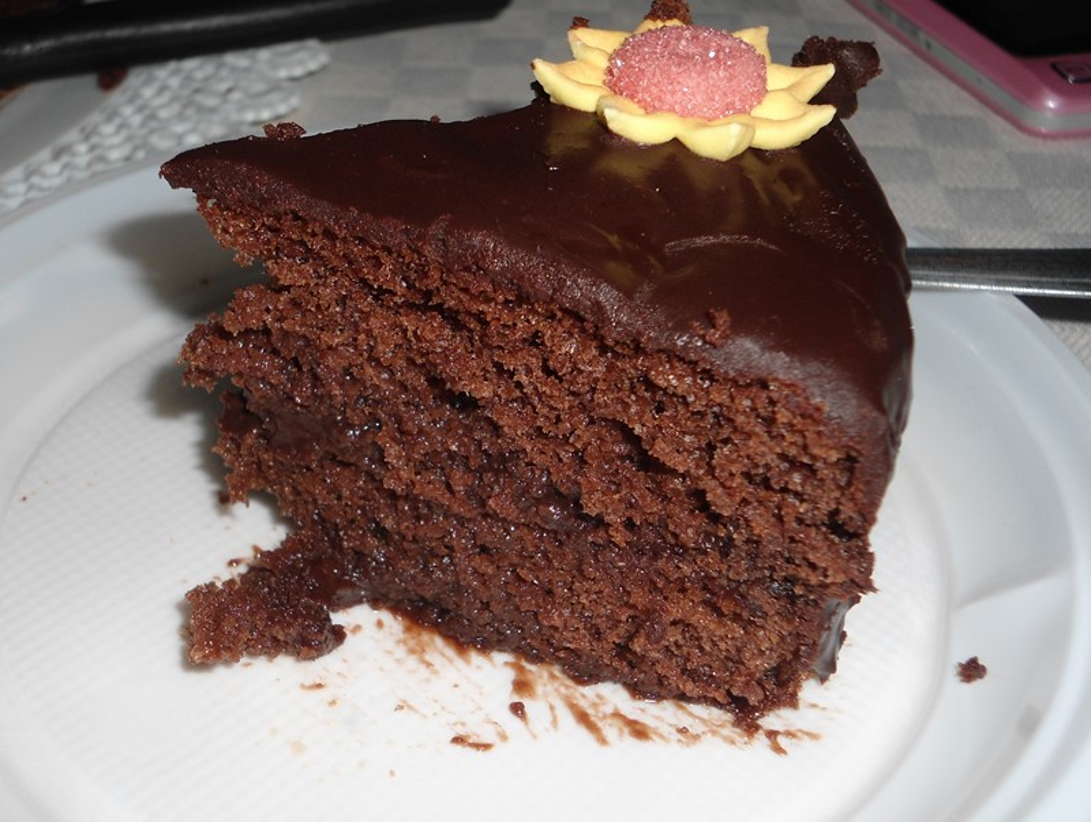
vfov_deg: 38.8
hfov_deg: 50.1
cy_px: 411
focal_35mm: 37
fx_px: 1168
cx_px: 546
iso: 80
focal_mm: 6.7
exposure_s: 1/40
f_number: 9.2
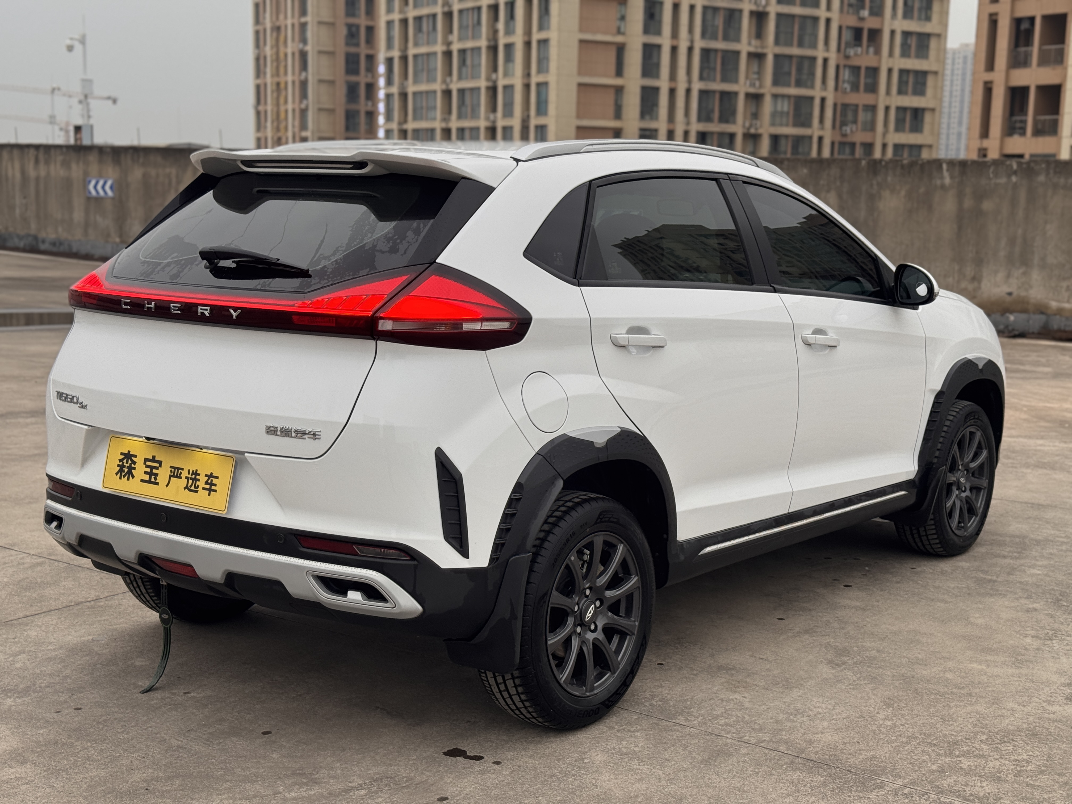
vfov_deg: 30.3
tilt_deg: -8.2
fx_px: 1486
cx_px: 536
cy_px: 402
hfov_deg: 39.7
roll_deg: -1.4
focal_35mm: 48
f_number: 1.78
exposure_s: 1/151
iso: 64
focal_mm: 6.76
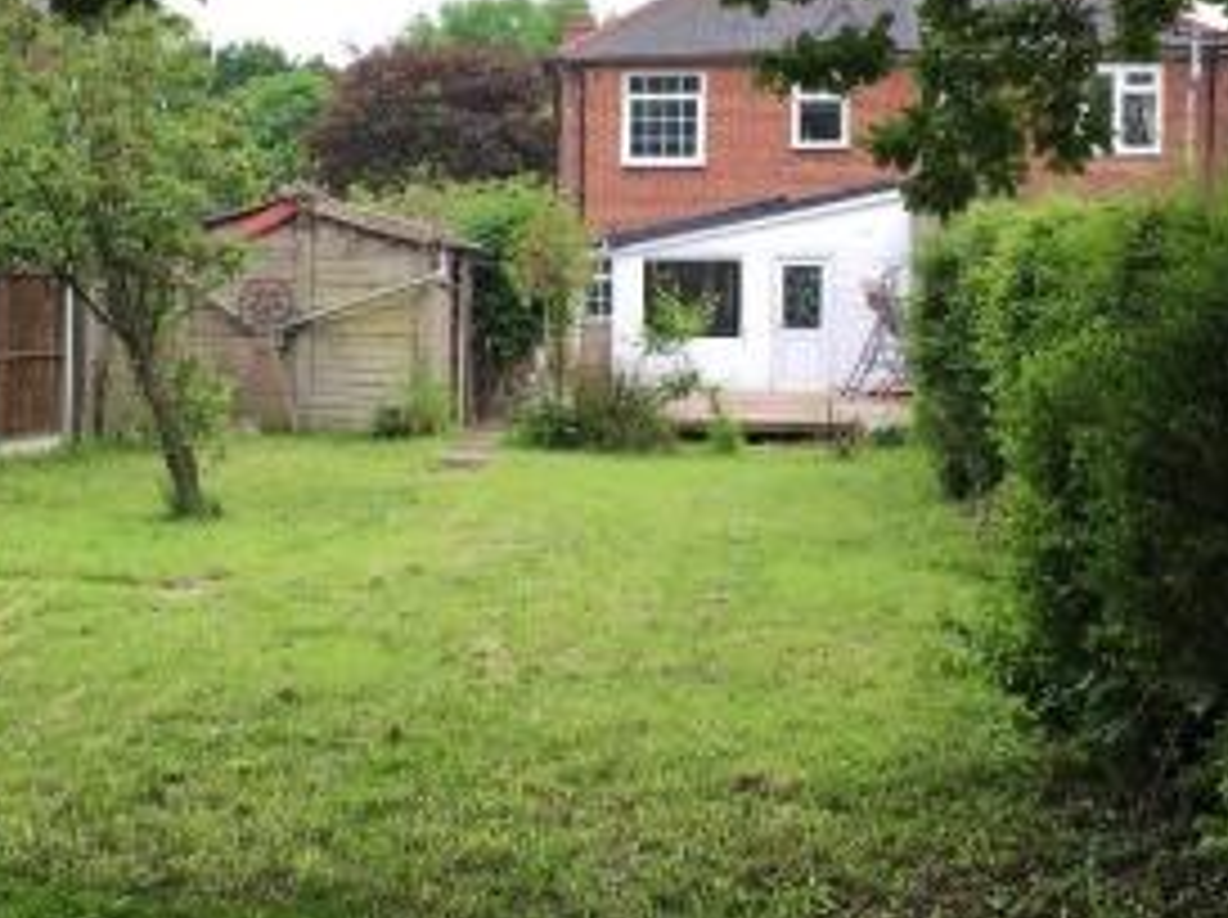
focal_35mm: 62
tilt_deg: +0.0
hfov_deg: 30.9
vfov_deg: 23.5
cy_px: 335
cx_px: 385
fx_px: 2197
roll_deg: -0.6
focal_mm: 4.15
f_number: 2.2
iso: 25
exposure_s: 1/180
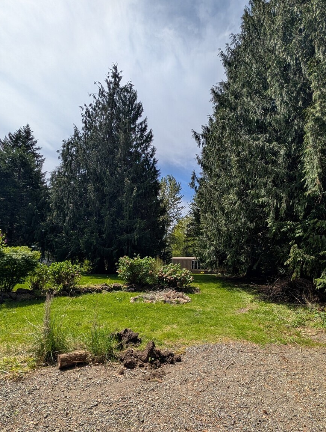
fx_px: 188
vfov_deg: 97.5
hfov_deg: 81.5
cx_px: 183
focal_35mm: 15
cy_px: 245
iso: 50
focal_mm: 2.02
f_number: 1.7
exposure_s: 1/5319
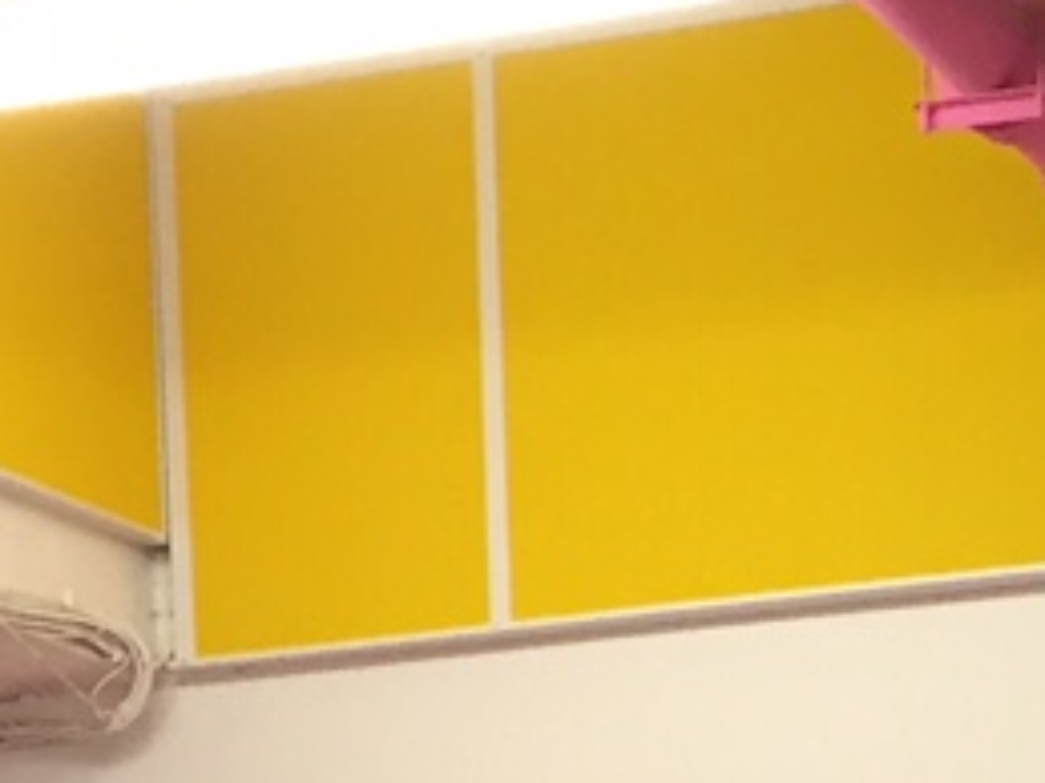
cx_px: 1344
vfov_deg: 7.5
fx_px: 5522
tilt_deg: -1.1
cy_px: 1917
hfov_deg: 10.6
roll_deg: +0.9
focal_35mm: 183
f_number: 2.2
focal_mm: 4.15
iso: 50
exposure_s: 1/33
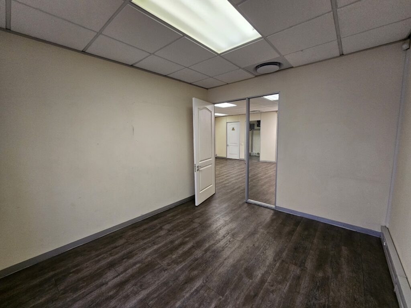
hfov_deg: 106.2
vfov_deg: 89.9
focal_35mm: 13
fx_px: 154
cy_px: 154
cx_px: 206
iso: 320
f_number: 2.2
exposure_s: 1/33
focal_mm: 2.2
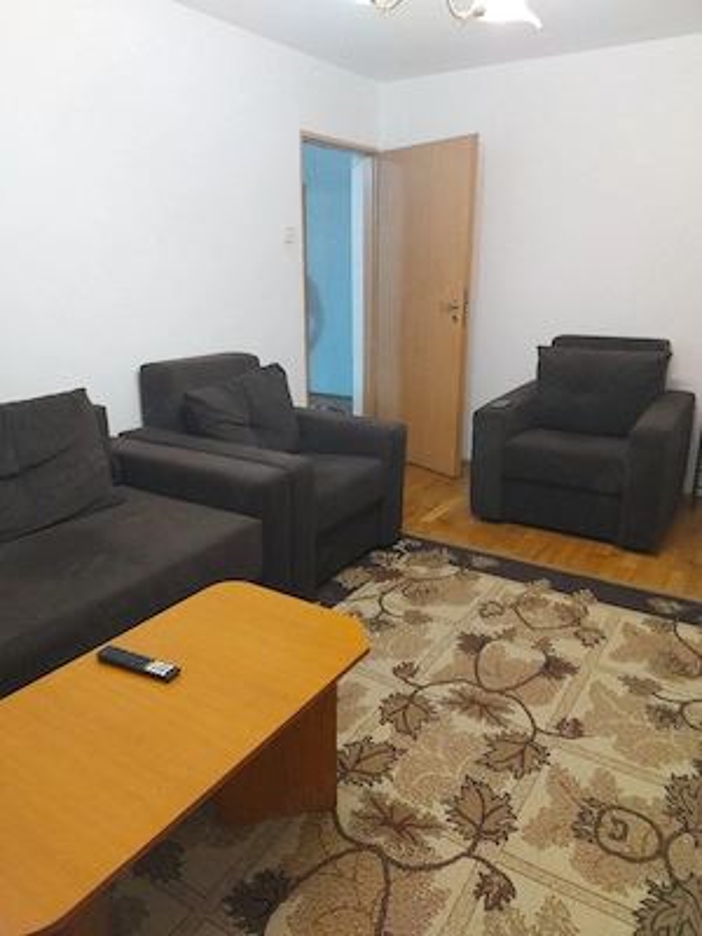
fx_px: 649
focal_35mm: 24
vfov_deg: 71.6
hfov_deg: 56.8
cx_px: 351
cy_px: 468
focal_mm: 5.23
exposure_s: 1/25
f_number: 1.8
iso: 320
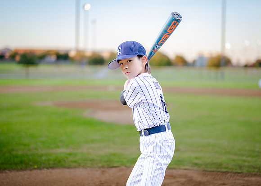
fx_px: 445
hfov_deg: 32.7
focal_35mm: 60
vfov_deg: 23.7
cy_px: 96
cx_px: 141
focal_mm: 50
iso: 250
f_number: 1.2
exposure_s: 1/1000
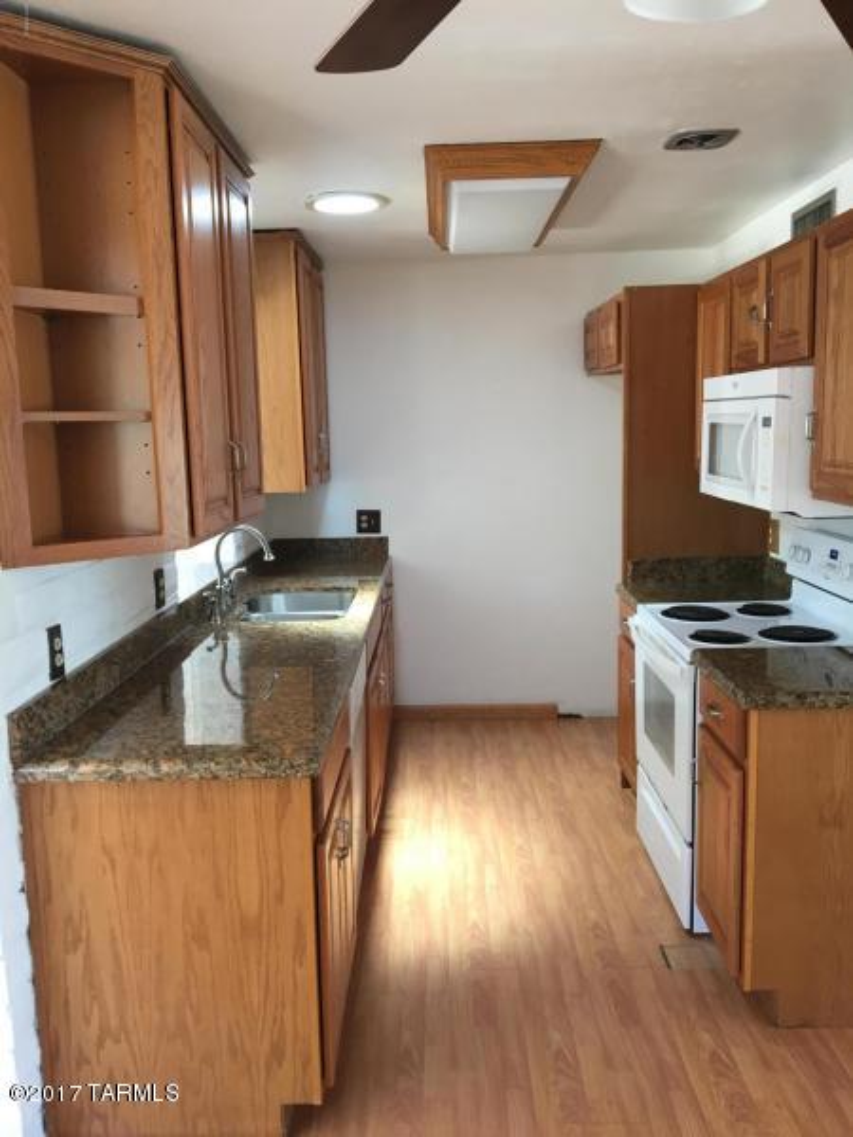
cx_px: 426
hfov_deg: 48.2
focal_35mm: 29
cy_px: 568
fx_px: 953
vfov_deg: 61.7
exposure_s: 1/30
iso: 50
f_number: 2.2
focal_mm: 4.15
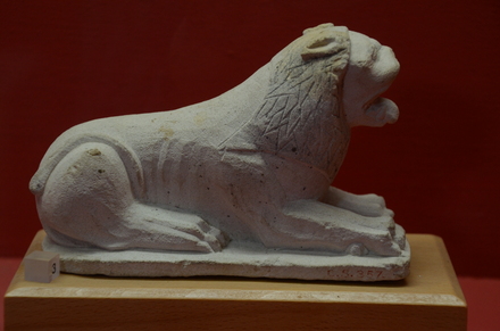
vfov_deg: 13.0
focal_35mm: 105
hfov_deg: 19.5
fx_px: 1455
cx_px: 250
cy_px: 166
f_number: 5.3
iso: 1000
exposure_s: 1/80
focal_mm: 70
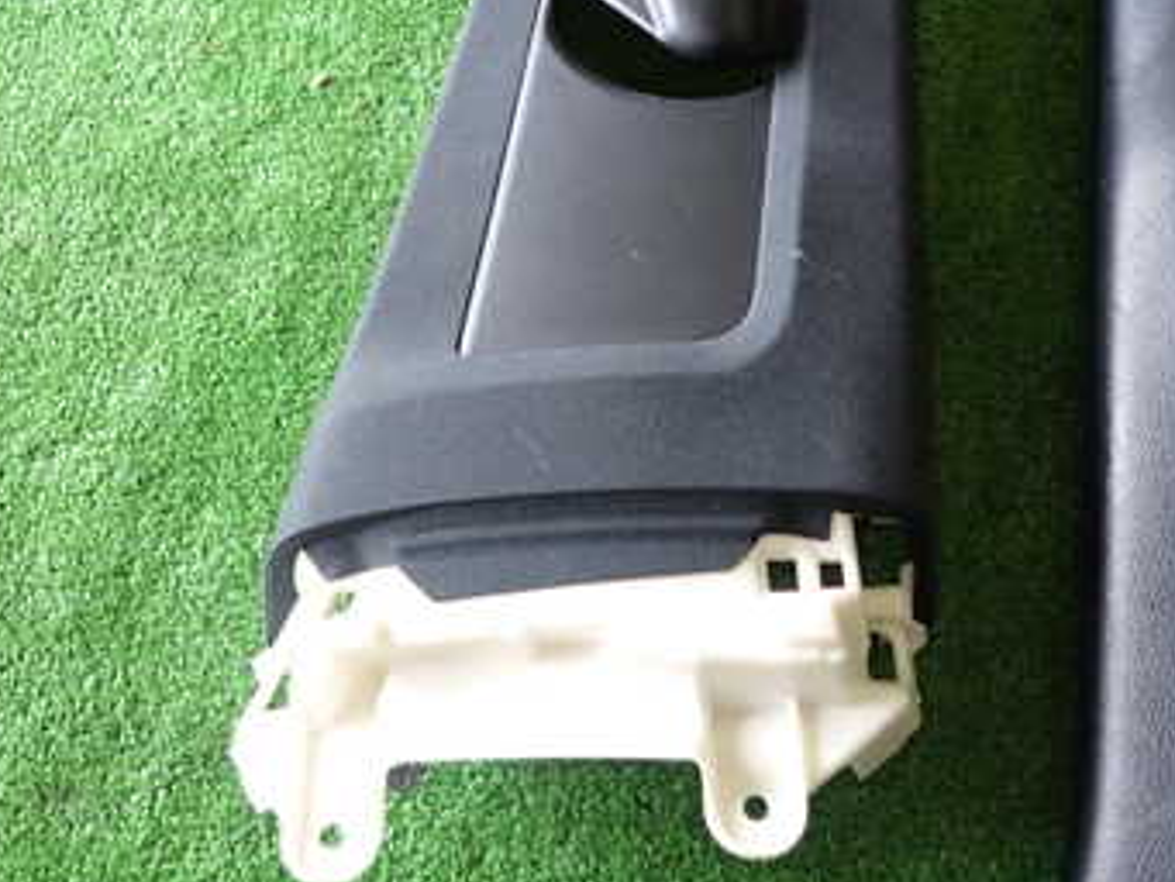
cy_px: 238
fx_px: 1494
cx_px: 596
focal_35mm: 44
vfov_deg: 32.4
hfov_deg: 42.9
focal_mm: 4.5
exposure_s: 1/60
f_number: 2
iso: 200
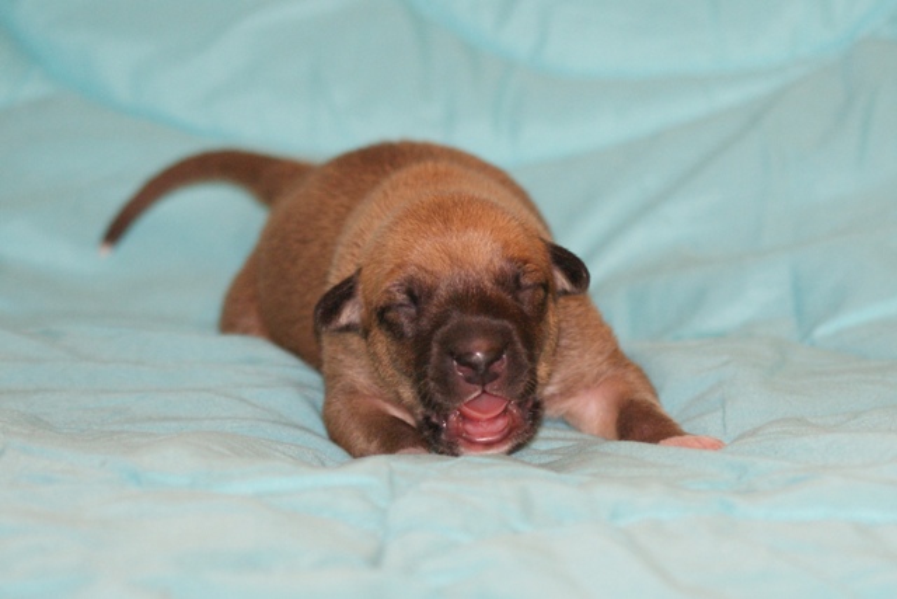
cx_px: 448
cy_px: 300
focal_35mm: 180
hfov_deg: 11.4
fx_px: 4486
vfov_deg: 7.6
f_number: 4
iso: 400
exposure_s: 1/125
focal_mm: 120
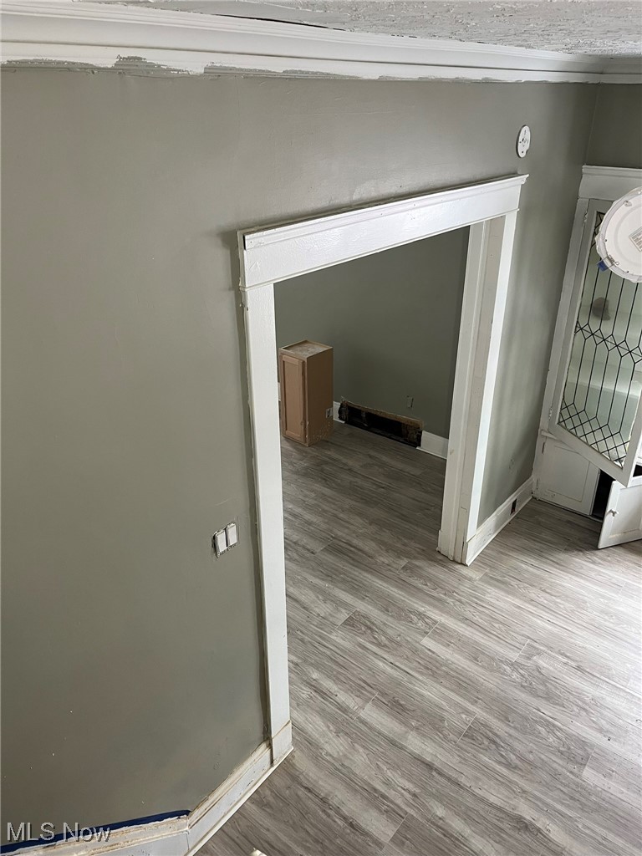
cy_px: 428
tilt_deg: -26.4
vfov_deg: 67.3
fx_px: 643
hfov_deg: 53.1
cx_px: 321
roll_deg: +1.1
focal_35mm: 26
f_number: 1.6
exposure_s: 1/60
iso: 200
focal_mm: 5.1
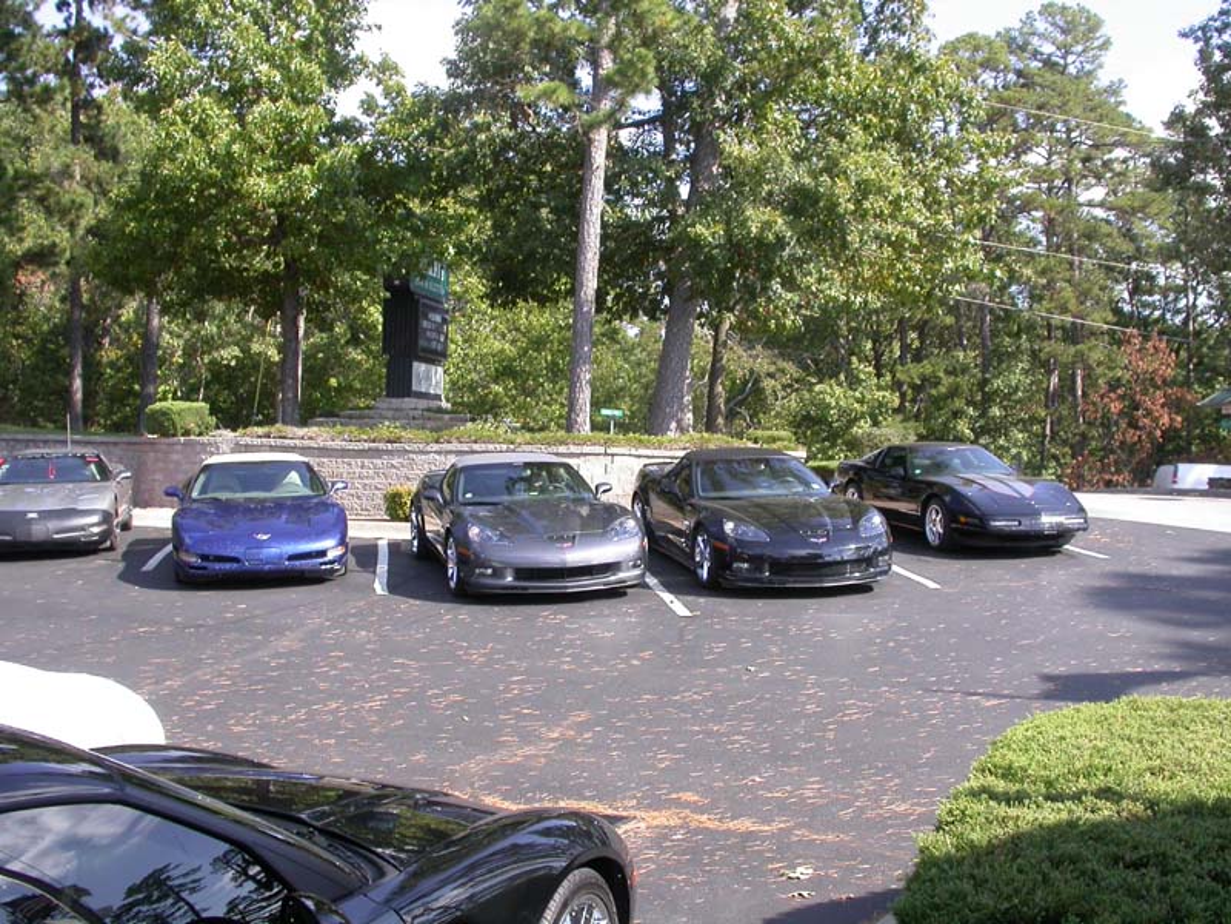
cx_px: 616
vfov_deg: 37.7
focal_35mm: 38
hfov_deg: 49.0
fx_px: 1351
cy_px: 462
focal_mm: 7.85
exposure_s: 1/171
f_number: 5.3
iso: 100
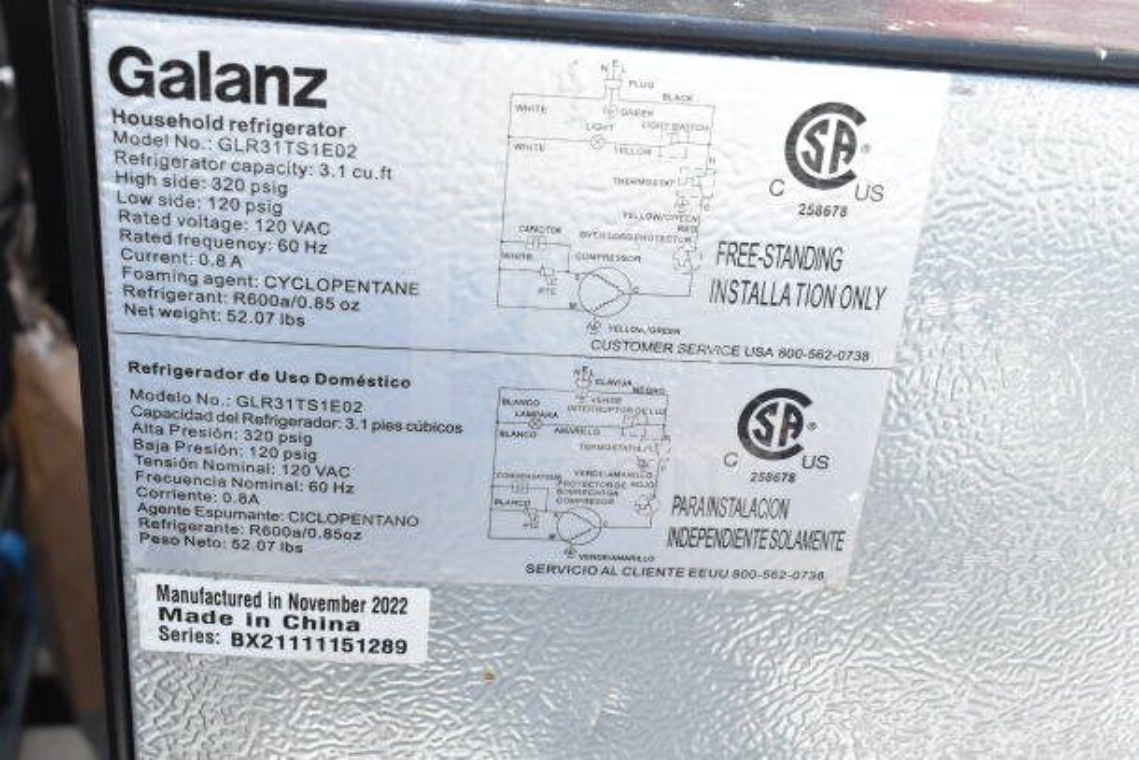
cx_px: 570
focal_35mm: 44
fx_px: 1377
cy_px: 380
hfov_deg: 45.0
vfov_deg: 30.9
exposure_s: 1/400
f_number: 10
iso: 1600
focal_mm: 29
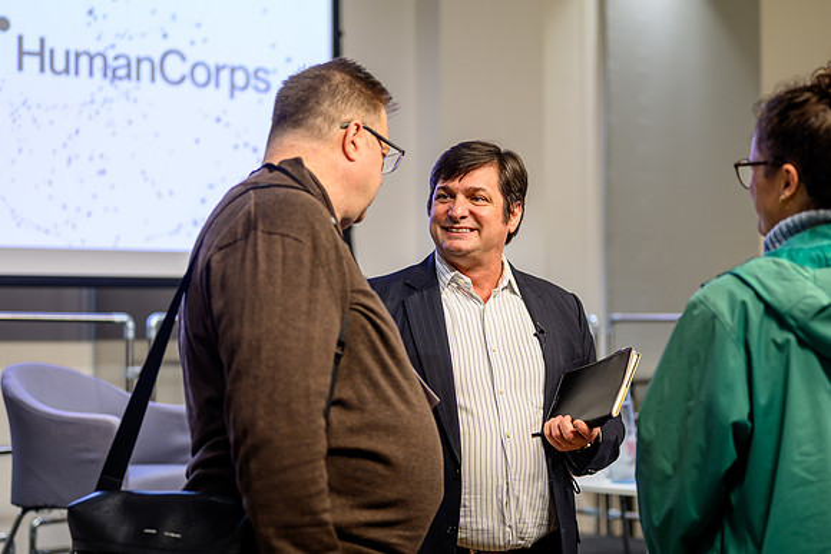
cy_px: 277
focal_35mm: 76
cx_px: 416
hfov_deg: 26.6
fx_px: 1760
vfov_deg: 17.9
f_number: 1.8
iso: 110
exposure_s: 1/125
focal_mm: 50
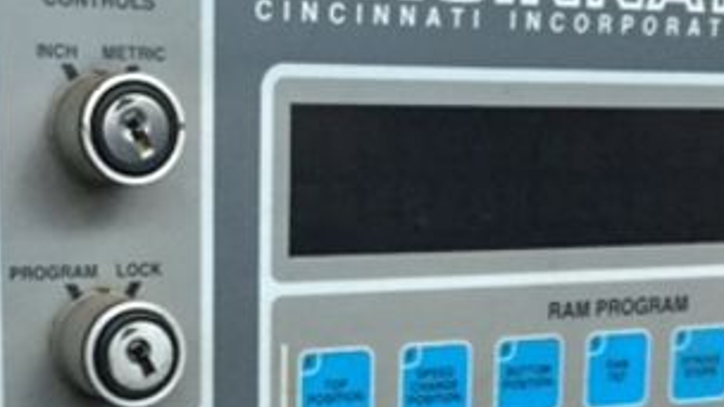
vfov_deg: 14.7
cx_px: 257
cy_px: 408
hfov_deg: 26.1
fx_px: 1555
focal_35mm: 81
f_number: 2.2
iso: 160
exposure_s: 1/30
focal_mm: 4.15
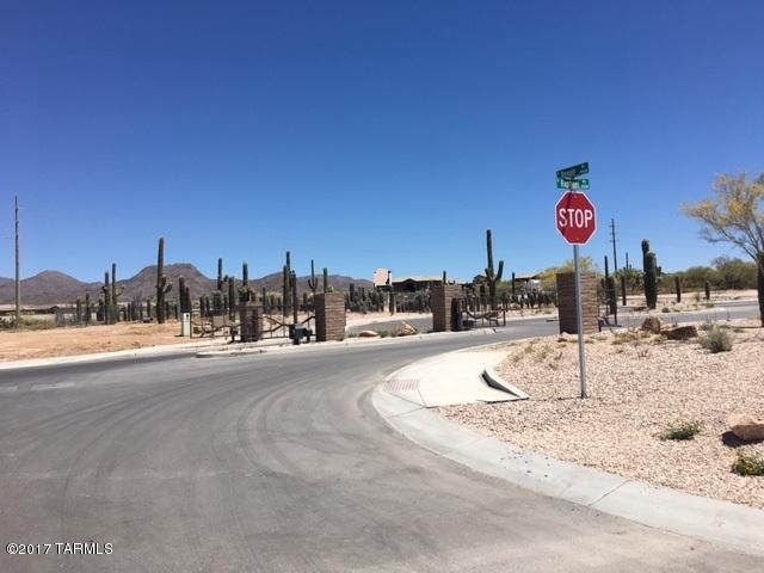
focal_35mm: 29
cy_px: 286
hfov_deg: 61.7
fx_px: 640
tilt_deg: +3.4
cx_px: 382
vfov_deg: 48.2
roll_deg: +3.3
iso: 25
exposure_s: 1/2653
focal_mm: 4.15
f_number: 2.2
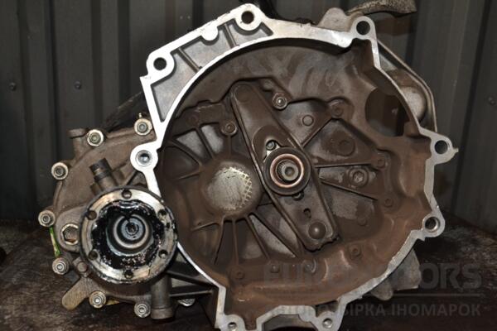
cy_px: 166
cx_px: 248
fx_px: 787
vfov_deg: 23.8
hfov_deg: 35.1
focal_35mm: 57
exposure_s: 1/60
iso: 800
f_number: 5
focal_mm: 38
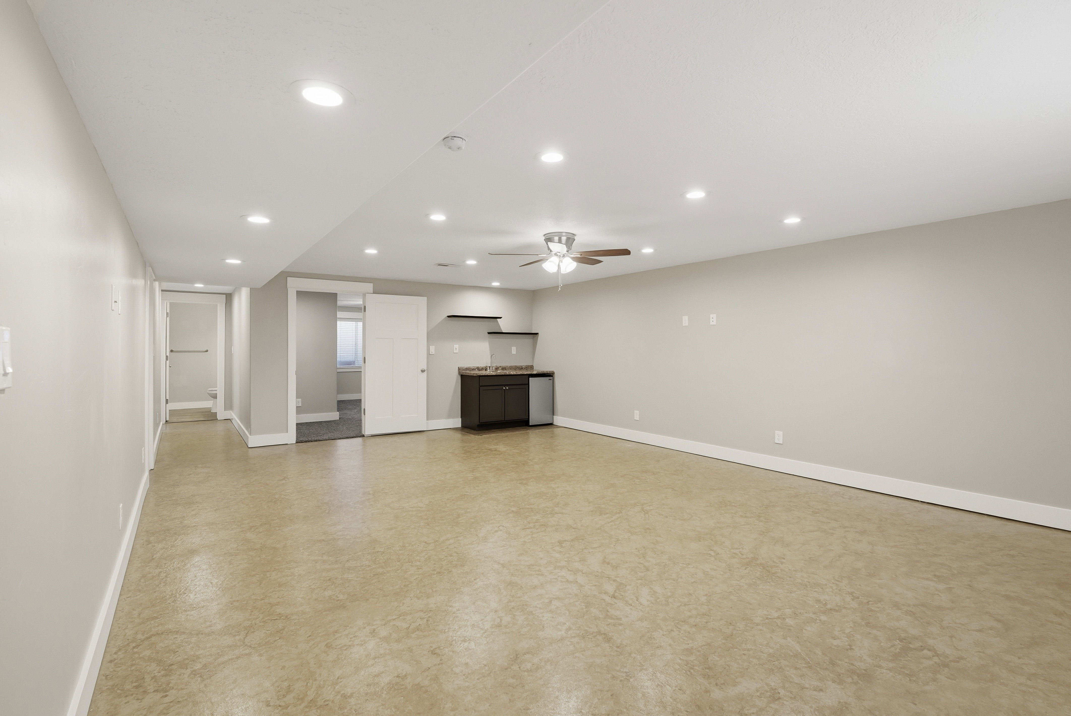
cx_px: 536
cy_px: 358
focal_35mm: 16
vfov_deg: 73.9
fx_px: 476
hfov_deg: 96.7
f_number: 8
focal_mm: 16
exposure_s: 1/50
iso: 125
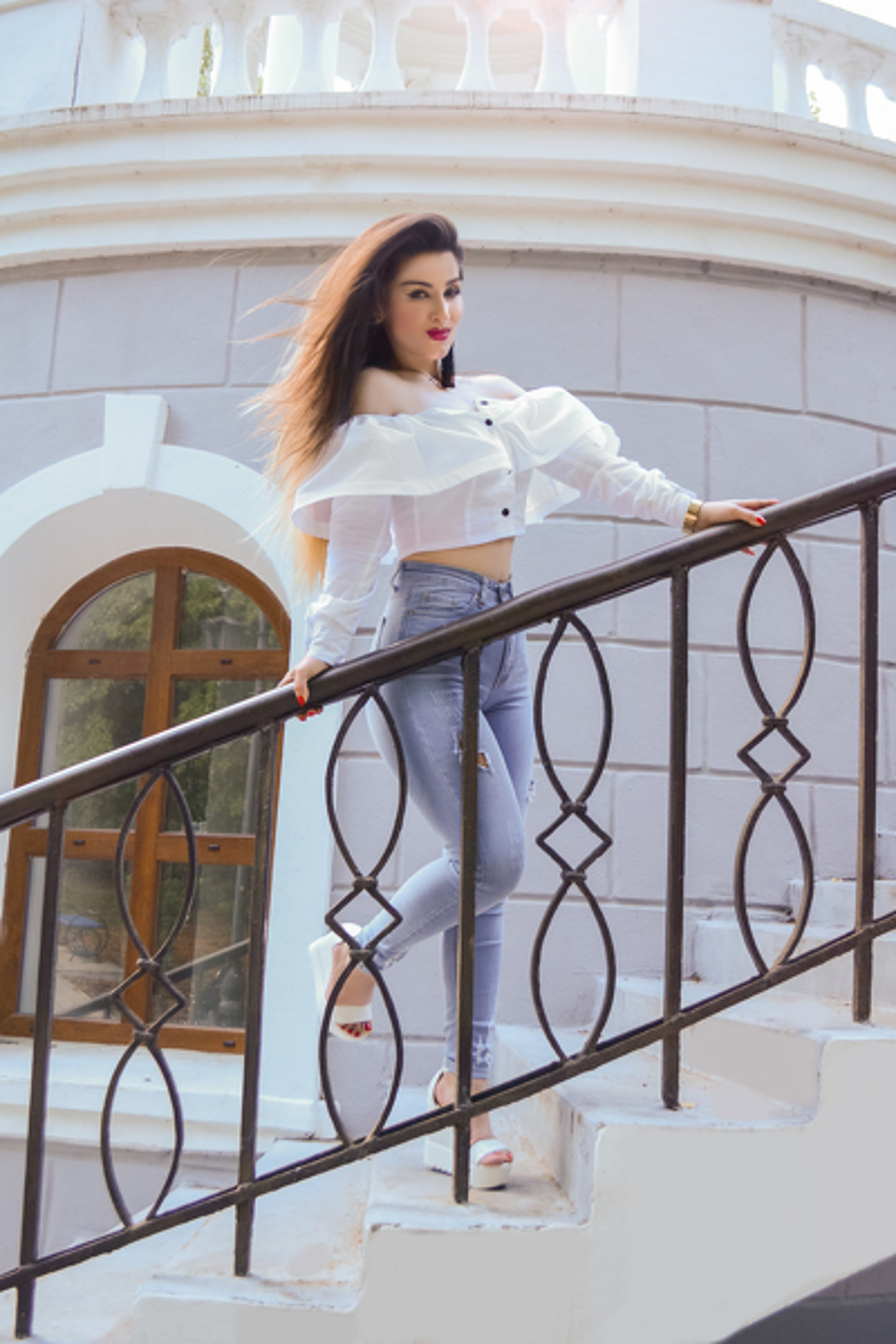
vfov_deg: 57.2
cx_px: 448
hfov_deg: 40.0
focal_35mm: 33
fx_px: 1232
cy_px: 672
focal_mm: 22
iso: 800
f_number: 4.5
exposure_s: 1/320
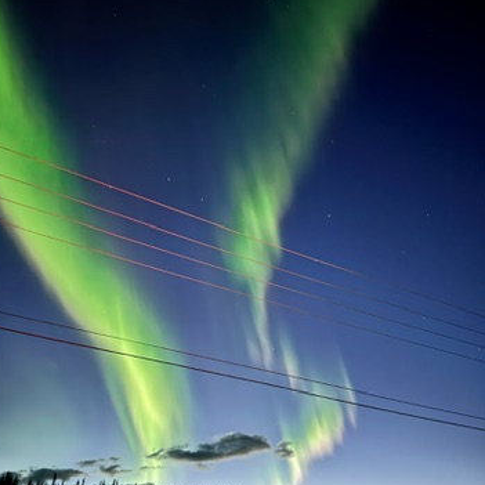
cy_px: 315
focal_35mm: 29
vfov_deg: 54.7
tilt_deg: +31.1
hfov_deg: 55.6
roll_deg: +0.4
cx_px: 239
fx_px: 460
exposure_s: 1/5
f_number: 1.78
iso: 3200
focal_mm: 6.76
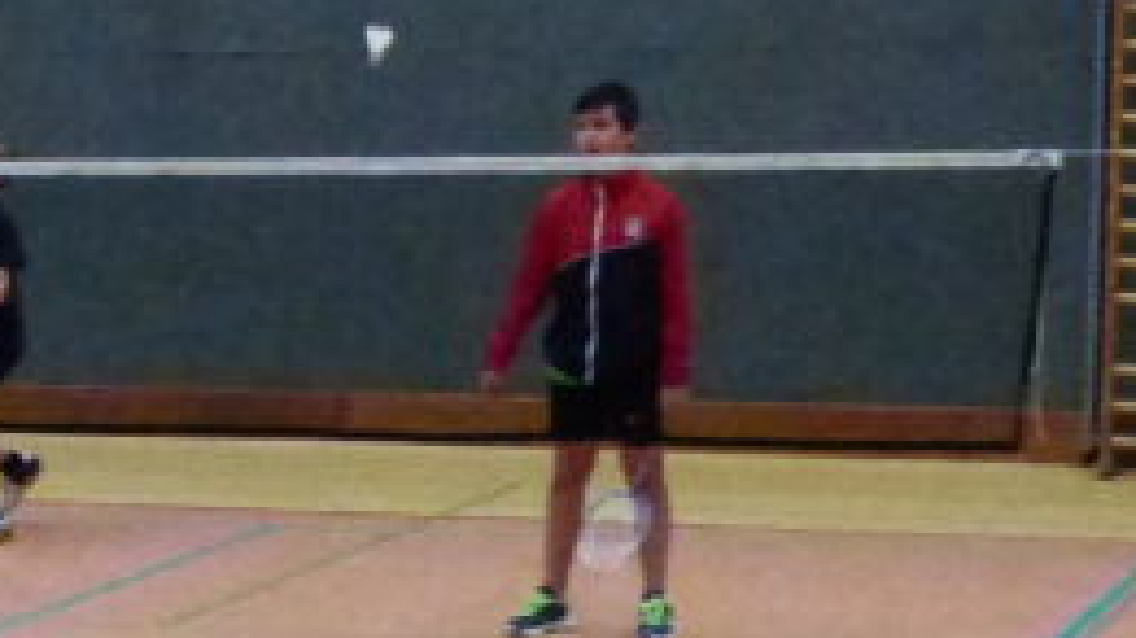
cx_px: -974
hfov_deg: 12.9
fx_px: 4516
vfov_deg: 8.0
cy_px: 612
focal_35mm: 150
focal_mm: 6.3
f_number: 4
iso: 1600
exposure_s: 1/200
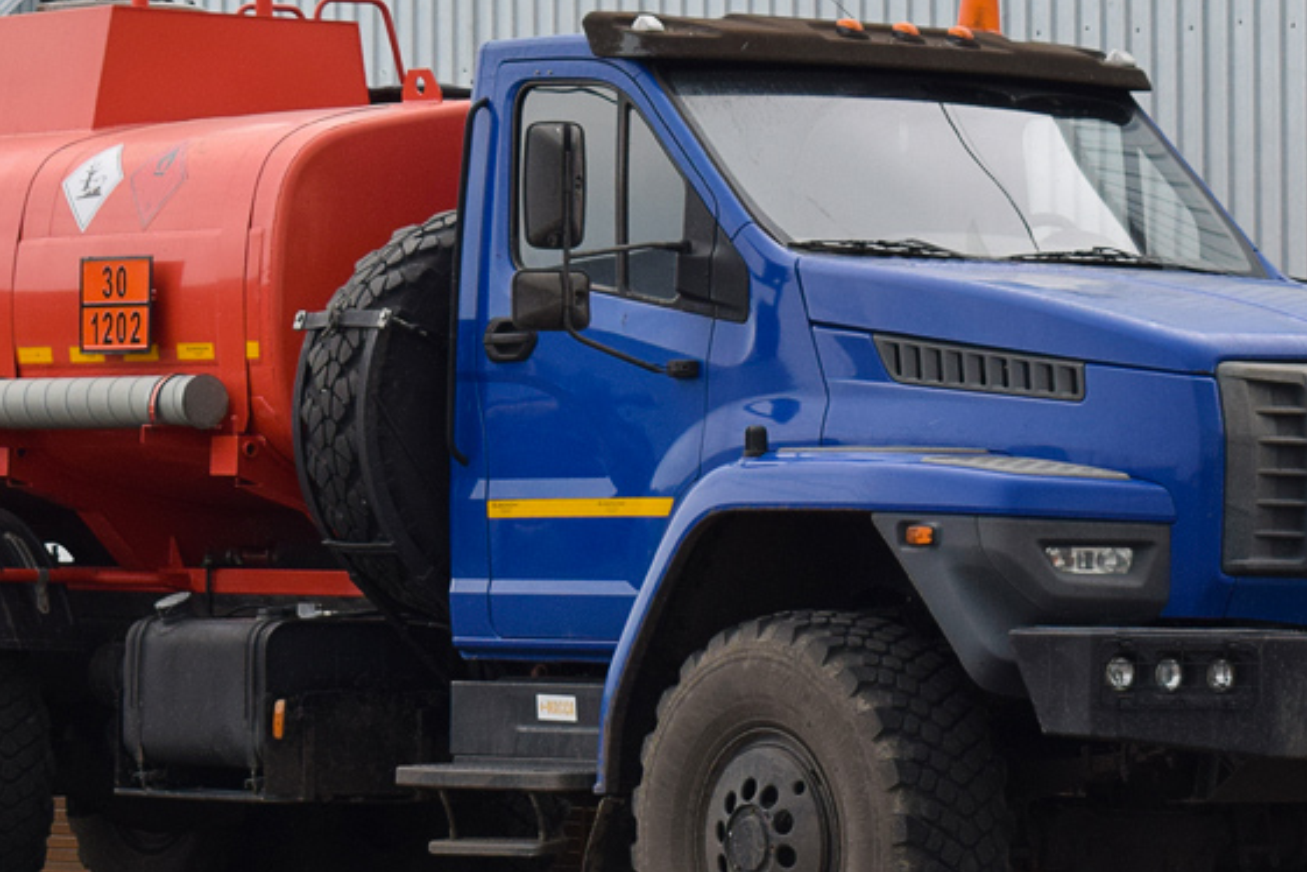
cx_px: 629
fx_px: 5591
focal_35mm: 154
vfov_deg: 8.9
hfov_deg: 13.3
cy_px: 331
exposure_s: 1/500
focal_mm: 48
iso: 400
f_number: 5.6
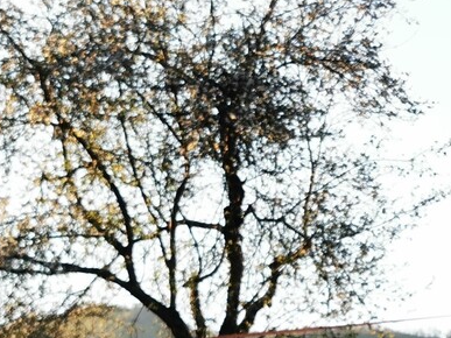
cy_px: 434
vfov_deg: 10.2
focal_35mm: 143
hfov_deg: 13.7
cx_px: 357
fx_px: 1863
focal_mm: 5.56
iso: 50
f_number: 1.6
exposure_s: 1/583
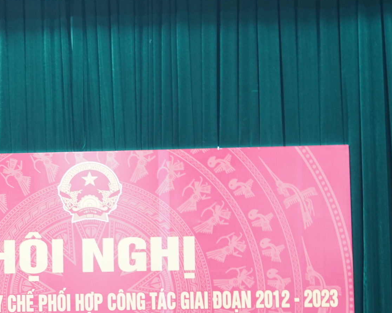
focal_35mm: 157
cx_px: -15
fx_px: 1821
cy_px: 302
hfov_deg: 12.1
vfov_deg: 9.8
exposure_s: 1/15
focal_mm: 68
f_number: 5.6
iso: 1600
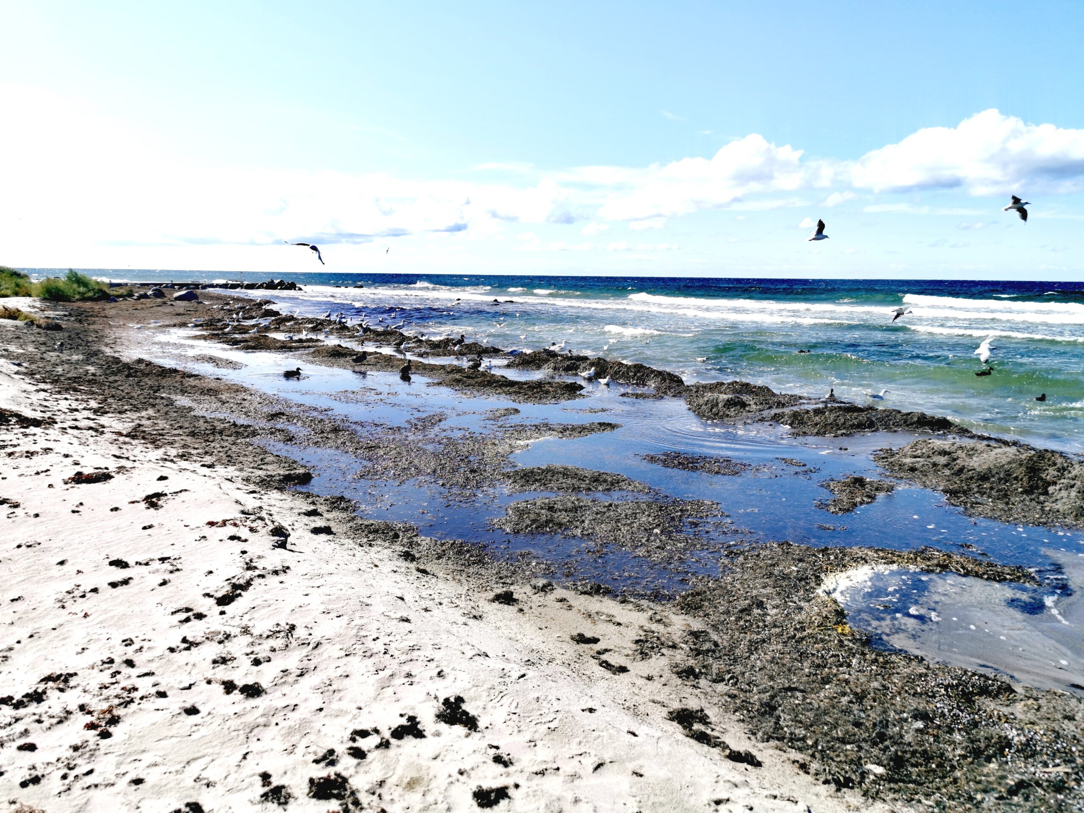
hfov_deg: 65.3
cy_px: 406
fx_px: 846
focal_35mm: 27
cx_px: 542
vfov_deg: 51.4
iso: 50
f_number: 1.6
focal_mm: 5.56
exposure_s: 1/3236
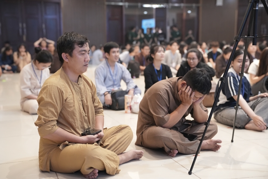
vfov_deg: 25.0
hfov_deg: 36.9
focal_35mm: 54
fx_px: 402
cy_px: 90
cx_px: 134
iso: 4000
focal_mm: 54
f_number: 2.8
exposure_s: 1/160
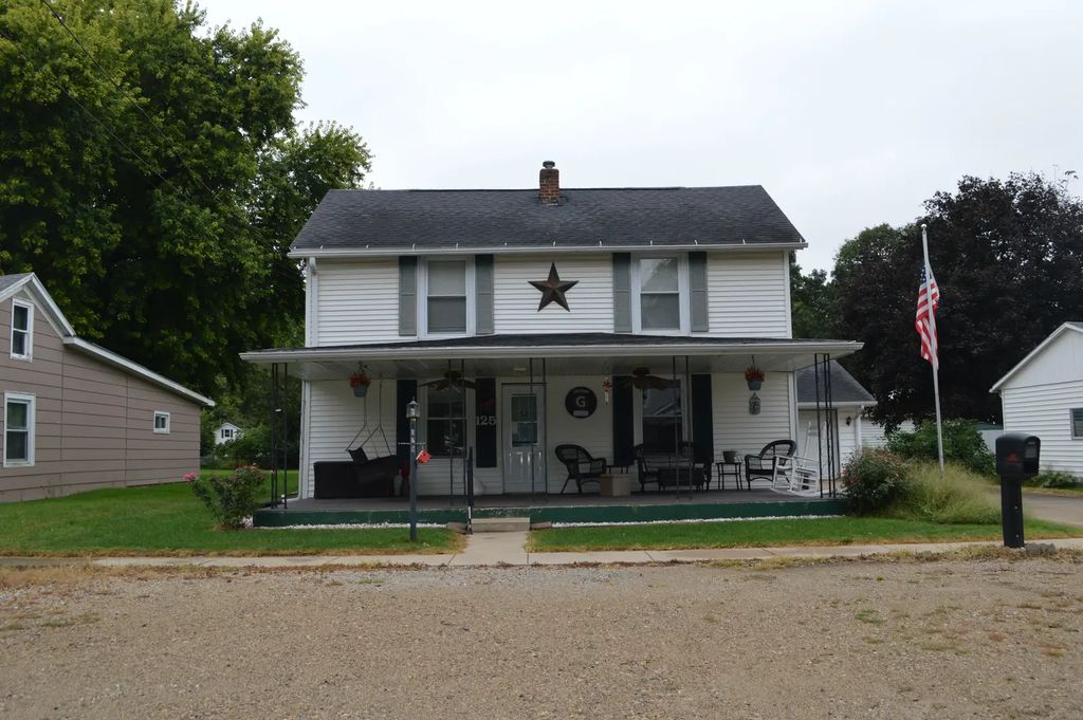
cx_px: 542
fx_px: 902
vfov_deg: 43.5
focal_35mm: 30
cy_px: 360
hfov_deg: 62.0
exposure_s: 1/200
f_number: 7.1
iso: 100
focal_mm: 20
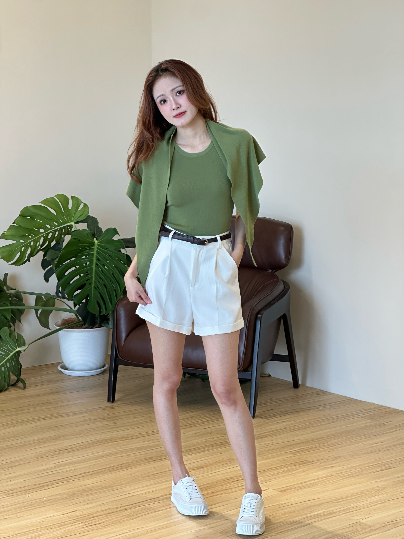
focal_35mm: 77
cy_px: 270
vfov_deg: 25.3
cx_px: 202
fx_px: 1198
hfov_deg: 19.1
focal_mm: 9
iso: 125
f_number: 2.8
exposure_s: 1/99
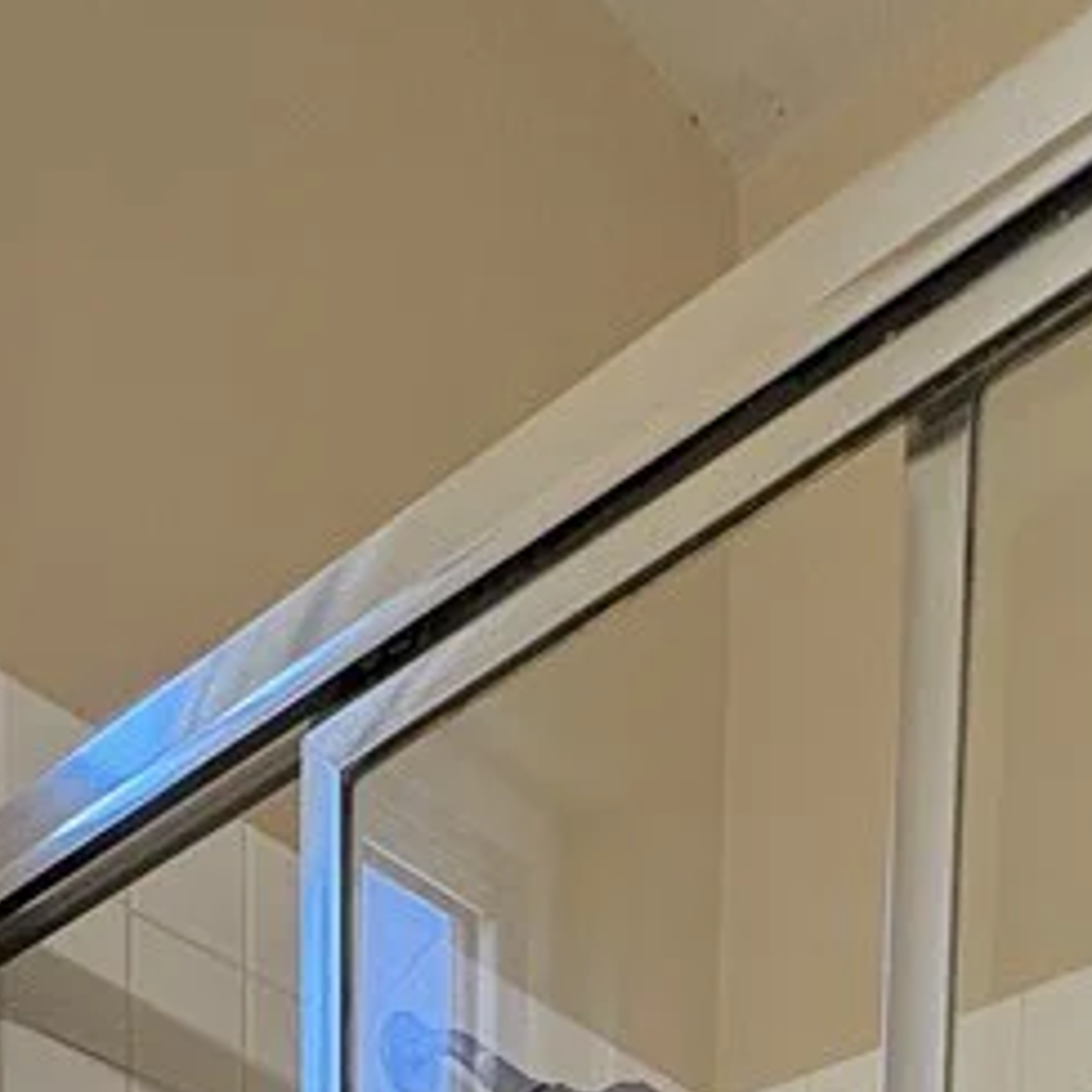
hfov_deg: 32.7
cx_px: 465
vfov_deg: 19.3
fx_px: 1856
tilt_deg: -6.4
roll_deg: -1.1
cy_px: 2175
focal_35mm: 52
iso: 160
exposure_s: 1/60
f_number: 2.2
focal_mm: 2.22
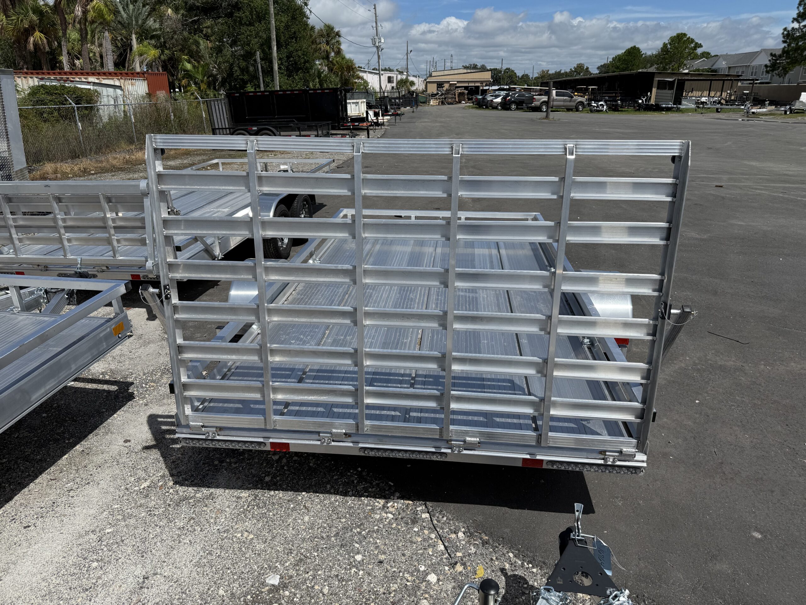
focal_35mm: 24
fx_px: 559
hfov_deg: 71.6
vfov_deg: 56.8
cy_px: 302
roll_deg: +0.7
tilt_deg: -18.7
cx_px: 403
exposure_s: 1/9091
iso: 80
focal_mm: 6.76
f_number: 1.78
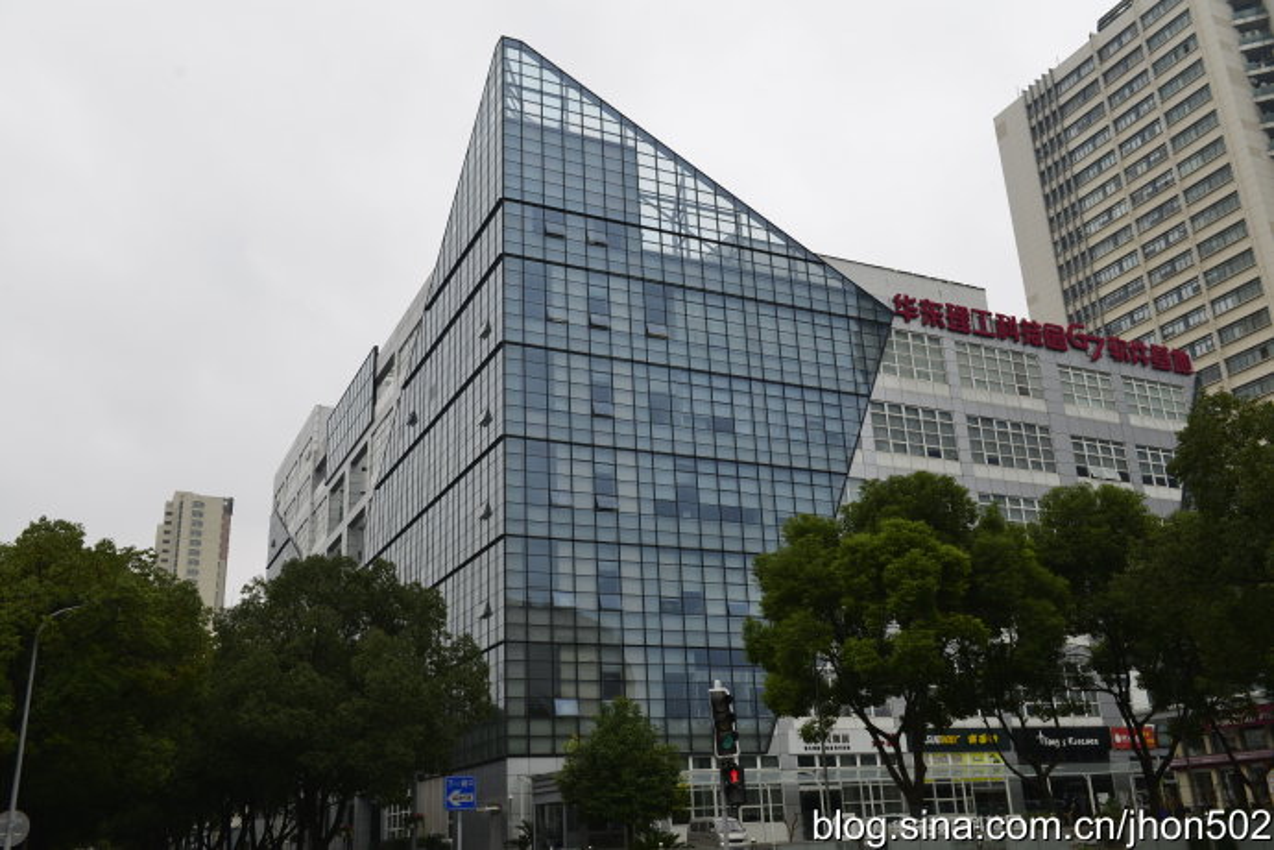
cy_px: 425
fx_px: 1132
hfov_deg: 58.7
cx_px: 637
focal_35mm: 32
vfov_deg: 41.1
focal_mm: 32
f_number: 7.1
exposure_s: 1/200
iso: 100
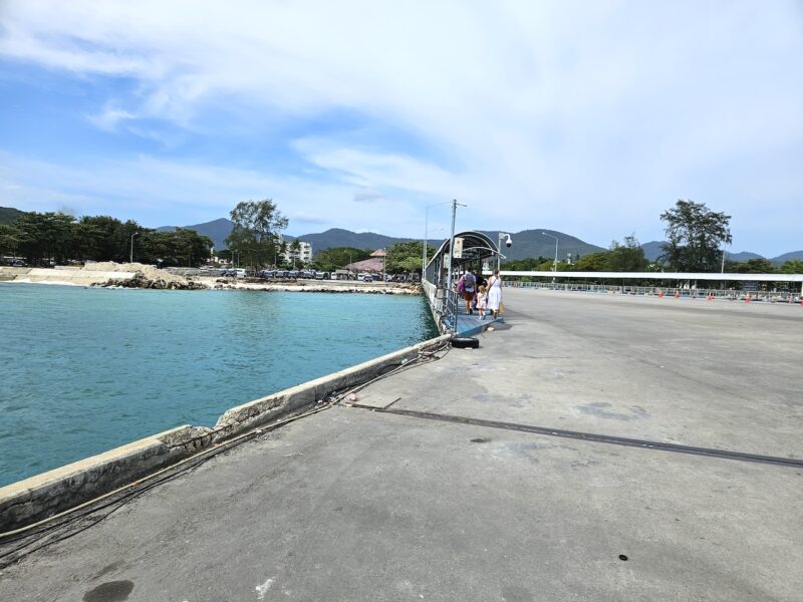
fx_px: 534
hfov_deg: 73.9
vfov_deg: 58.9
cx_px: 402
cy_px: 301
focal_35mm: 23
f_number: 1.8
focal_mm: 5.4
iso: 25
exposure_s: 1/3117
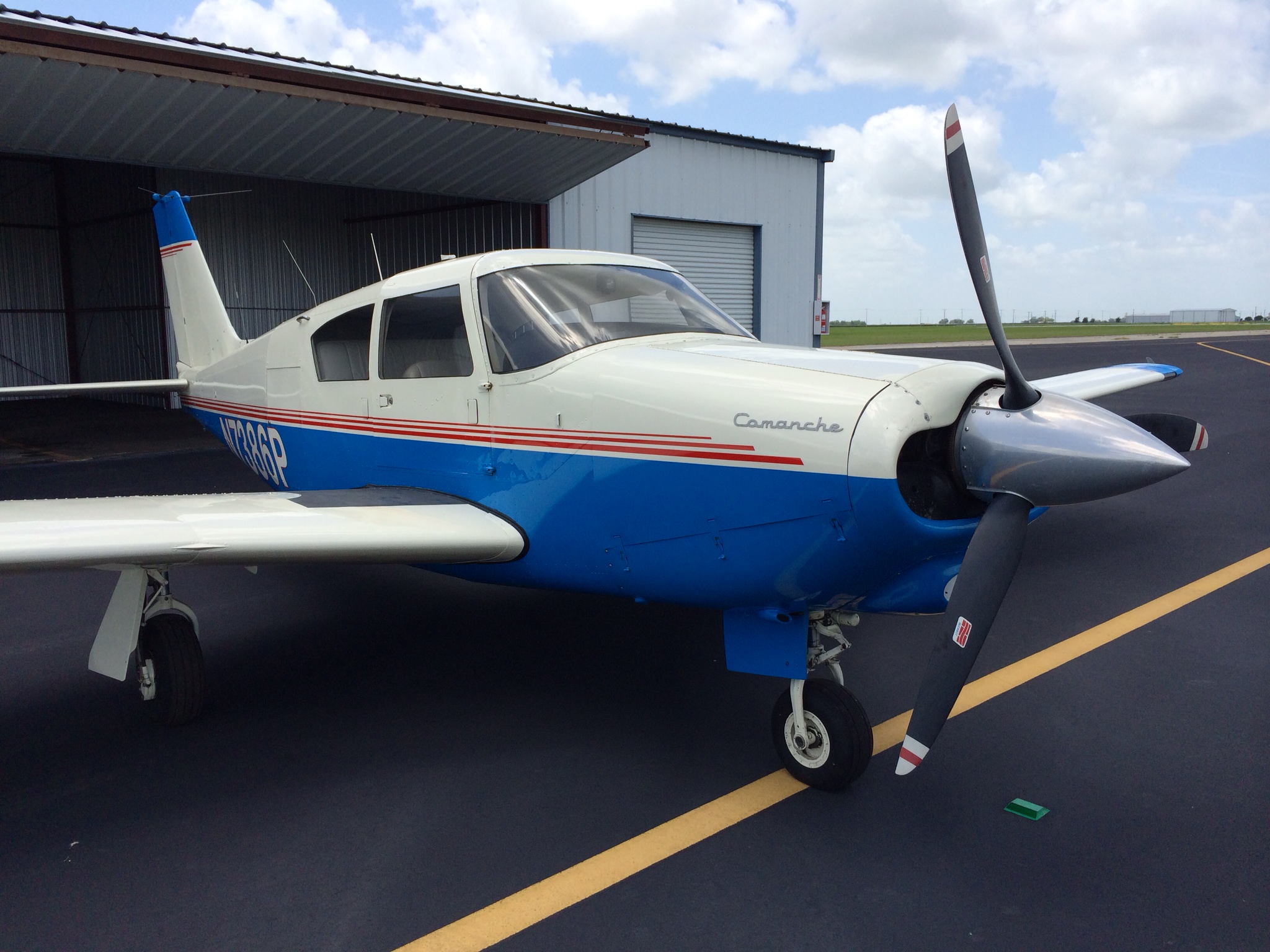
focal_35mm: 30
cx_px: 635
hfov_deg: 60.0
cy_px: 476
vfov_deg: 46.8
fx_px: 1101
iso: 32
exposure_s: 1/2053
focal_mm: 4.12
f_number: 2.2
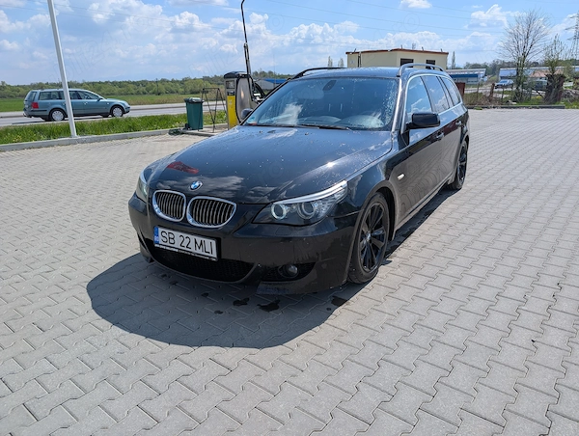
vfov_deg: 57.0
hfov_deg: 71.5
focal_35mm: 24
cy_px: 218
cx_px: 290
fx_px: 402
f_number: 1.68
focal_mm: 6.9
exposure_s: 1/1527
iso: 20
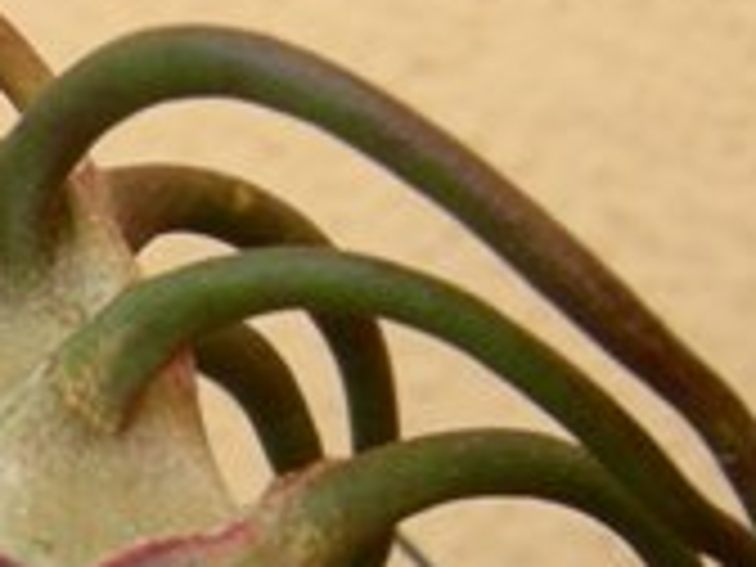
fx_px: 2992
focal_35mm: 137
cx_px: -297
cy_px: 796
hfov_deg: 13.7
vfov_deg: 10.5
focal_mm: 7.5
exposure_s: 1/47.7
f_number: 4.3
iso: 64
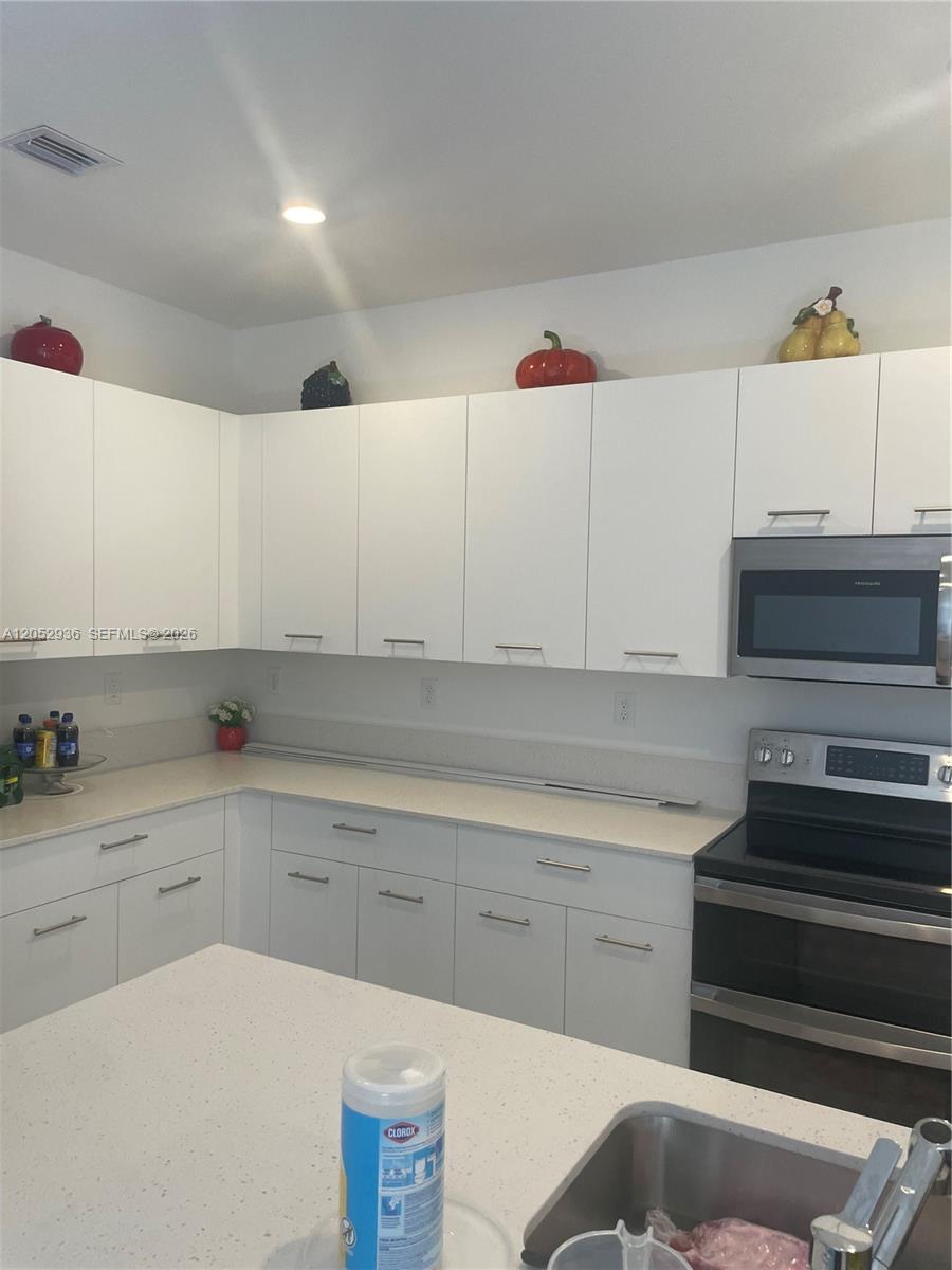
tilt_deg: -4.2
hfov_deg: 53.1
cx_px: 476
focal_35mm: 26
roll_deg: -0.1
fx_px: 953
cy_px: 635
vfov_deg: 67.3
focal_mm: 4.2
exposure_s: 1/120
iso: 100
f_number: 1.6
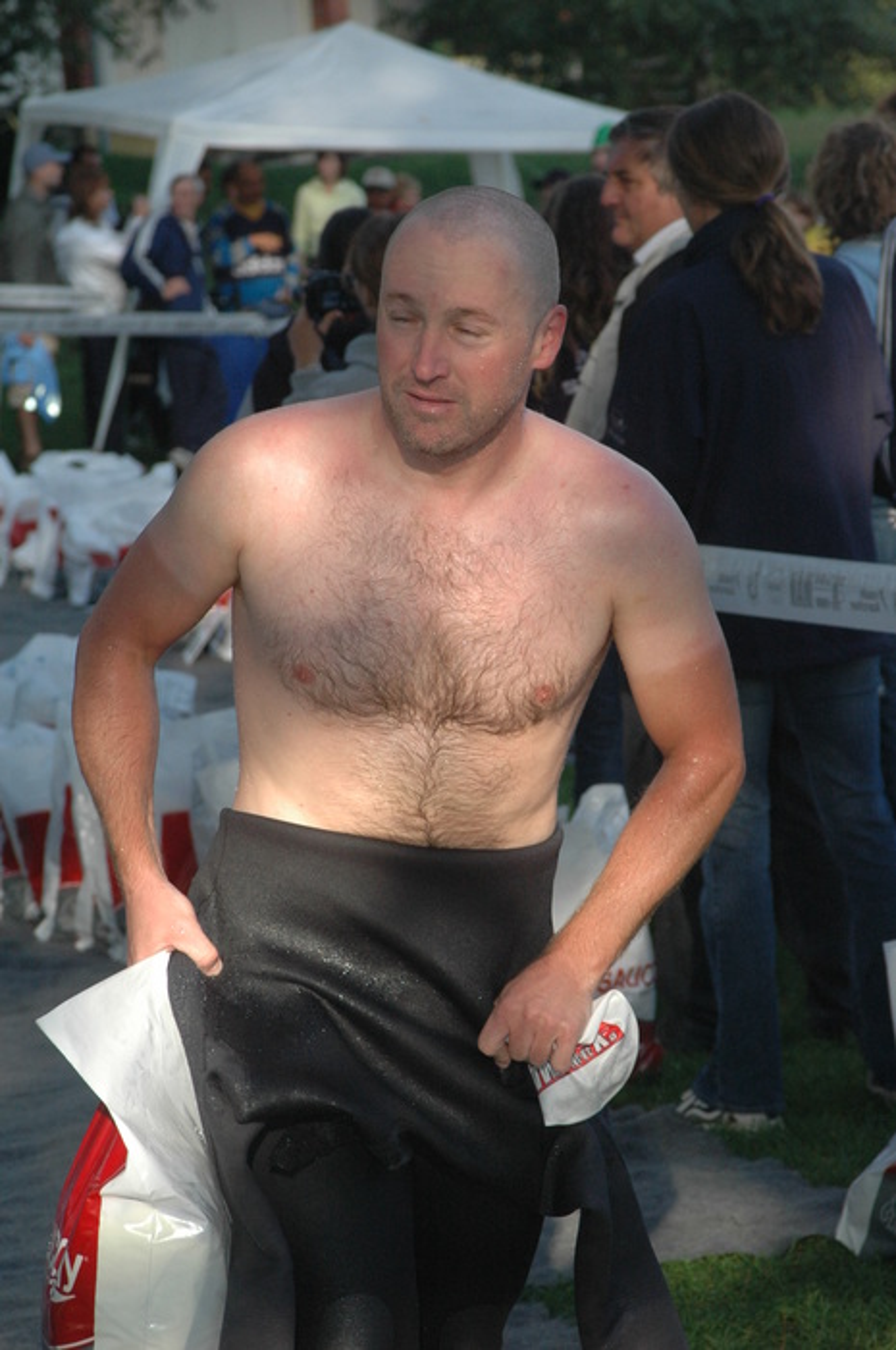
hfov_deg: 8.7
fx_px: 5894
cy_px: 675
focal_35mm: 158
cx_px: 448
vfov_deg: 13.1
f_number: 6.7
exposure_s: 1/500
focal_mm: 105
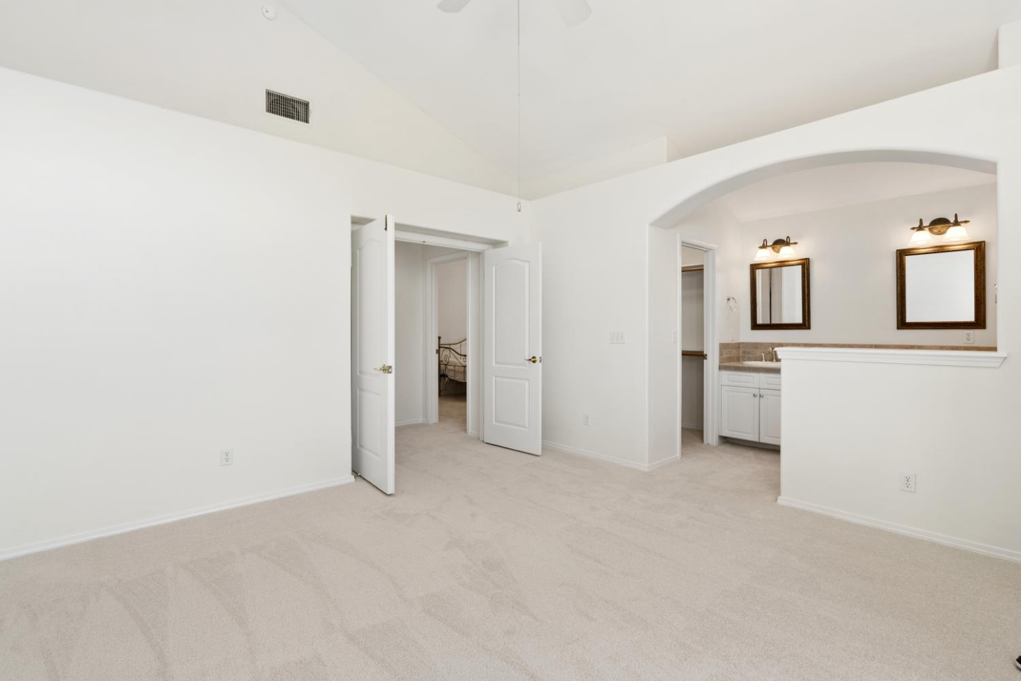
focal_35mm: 16
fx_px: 468
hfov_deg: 95.0
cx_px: 510
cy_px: 340
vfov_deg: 72.1
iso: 100
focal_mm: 11
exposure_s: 1/15
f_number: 7.1
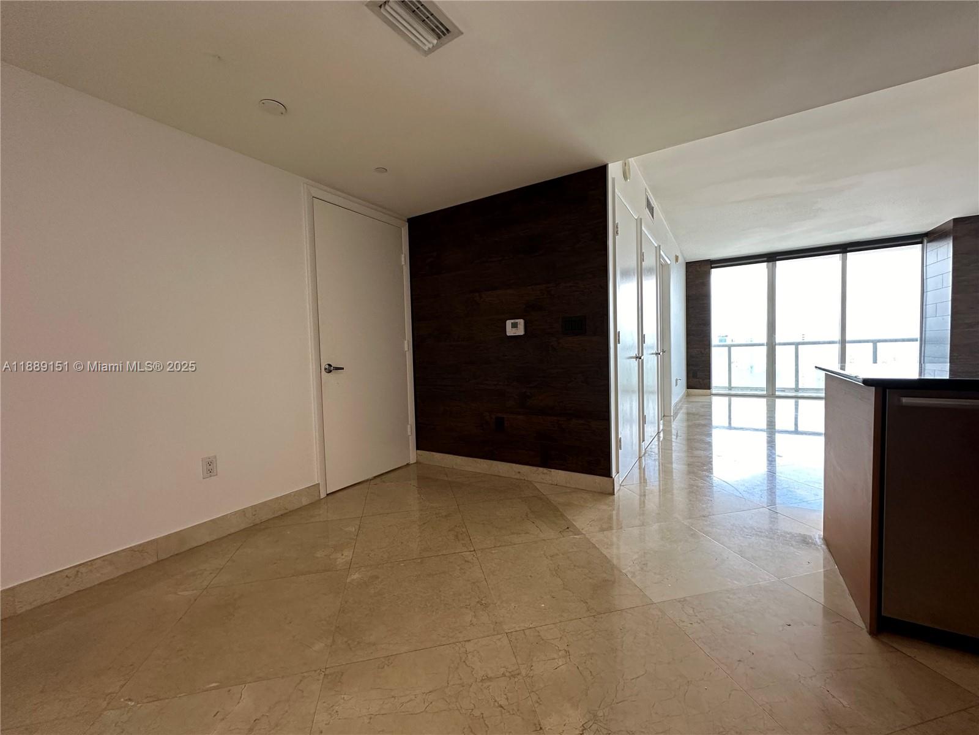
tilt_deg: -2.3
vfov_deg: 85.7
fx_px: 396
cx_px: 490
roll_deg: +1.3
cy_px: 368
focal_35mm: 14
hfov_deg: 102.1
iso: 200
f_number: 2.2
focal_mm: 2.22
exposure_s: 1/120
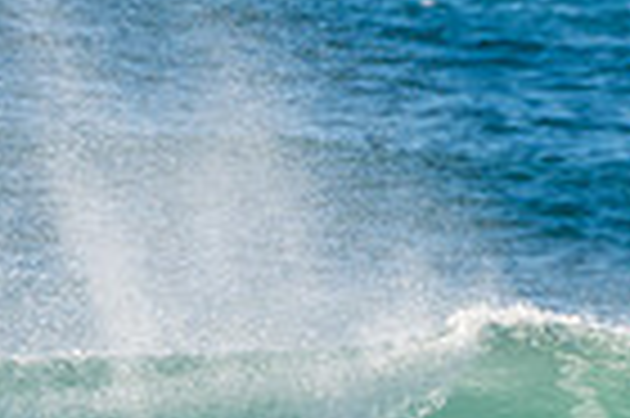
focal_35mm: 2546
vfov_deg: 0.5
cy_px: 535
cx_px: 454
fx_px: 44503
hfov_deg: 0.8
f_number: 7.1
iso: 64
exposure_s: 1/320
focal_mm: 500
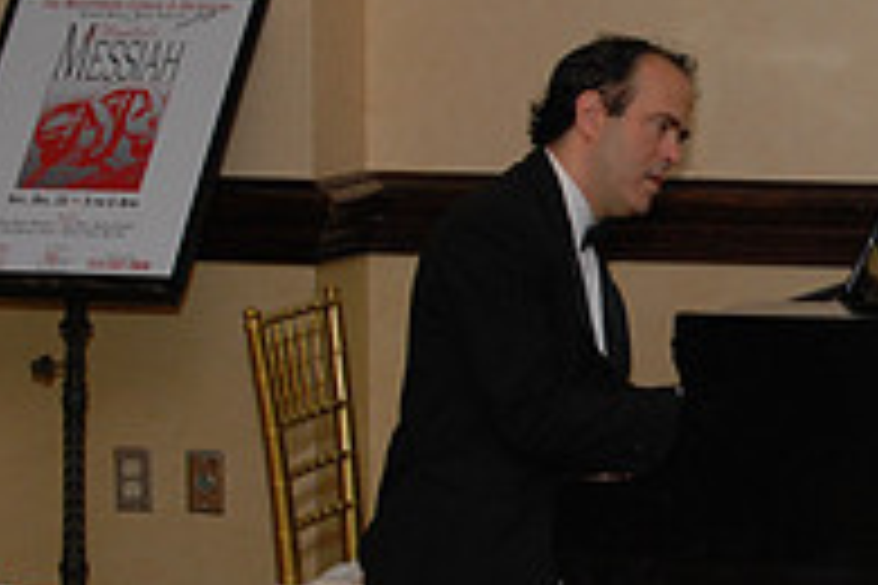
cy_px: 351
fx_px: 3707
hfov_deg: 13.1
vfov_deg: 9.0
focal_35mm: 152
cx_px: 1076
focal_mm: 34
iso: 400
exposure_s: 1/100
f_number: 5
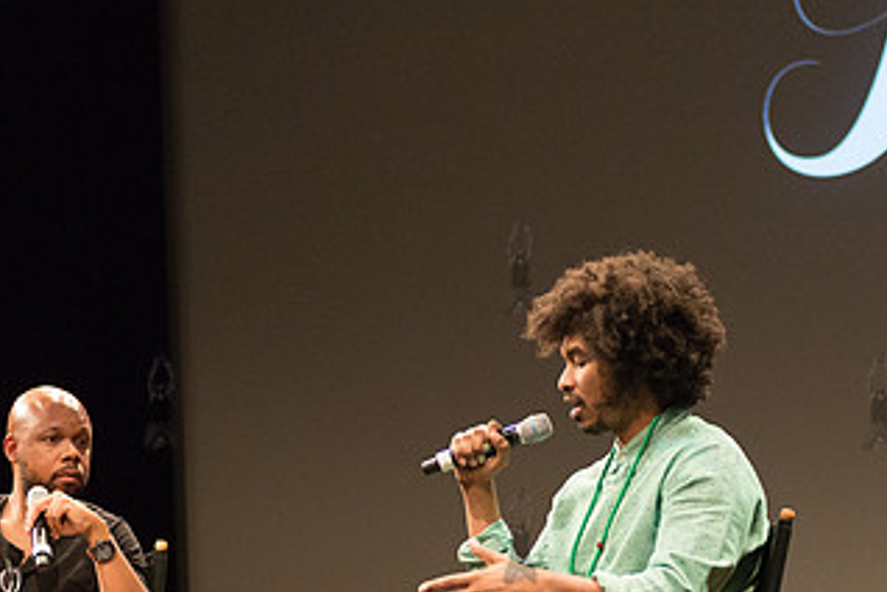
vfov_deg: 9.4
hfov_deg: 14.1
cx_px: 519
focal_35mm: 146
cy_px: 535
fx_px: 3597
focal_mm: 80
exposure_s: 1/200
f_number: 2.8
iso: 4000
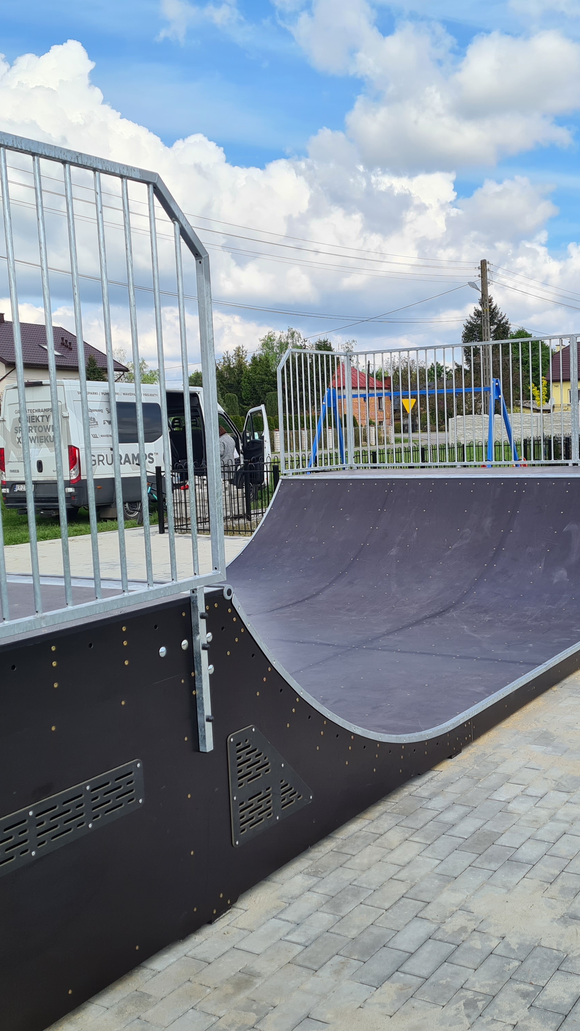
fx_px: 1039
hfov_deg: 31.0
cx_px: 377
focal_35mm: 38
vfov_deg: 52.8
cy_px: 517
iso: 50
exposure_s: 1/1656
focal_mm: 5.4
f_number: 1.8
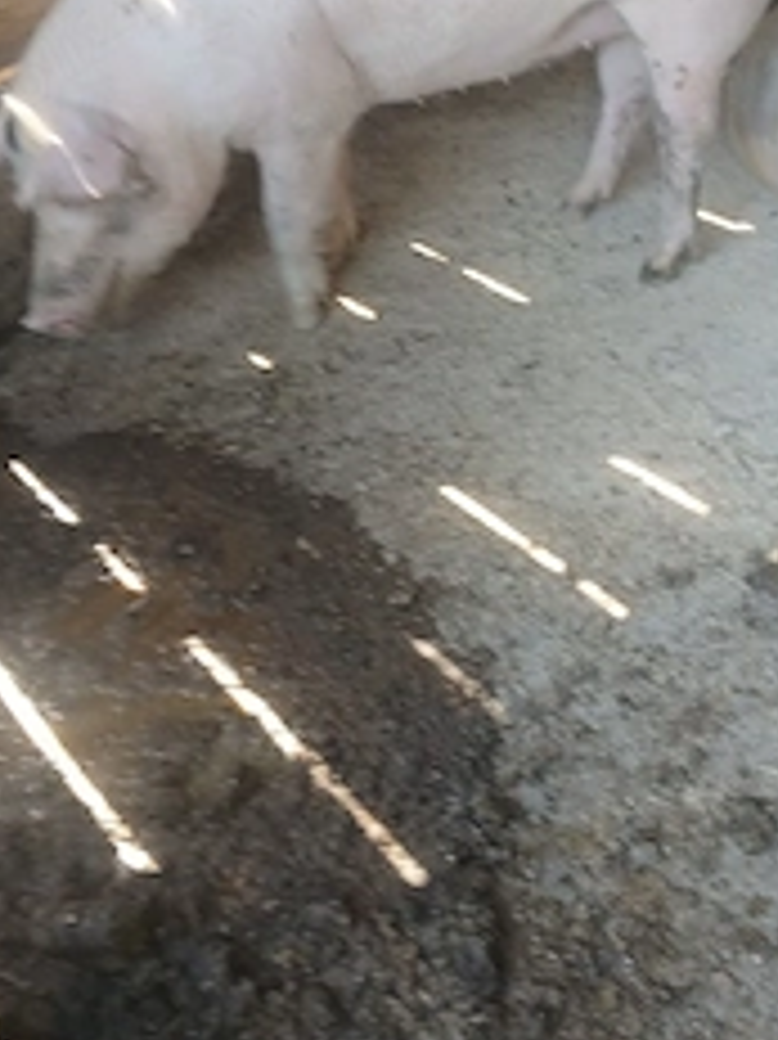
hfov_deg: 31.9
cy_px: 455
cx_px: 517
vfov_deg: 42.0
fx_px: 1350
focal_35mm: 45
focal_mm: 3.98
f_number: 1.8
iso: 125
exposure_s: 1/50.3
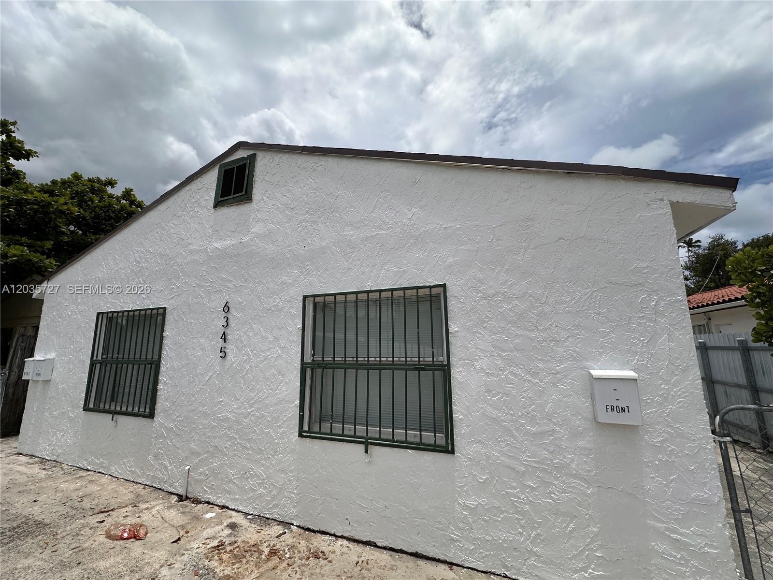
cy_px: 290
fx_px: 313
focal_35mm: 14
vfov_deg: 85.7
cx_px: 386
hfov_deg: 102.1
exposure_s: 1/5291
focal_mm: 2.22
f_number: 2.2
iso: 50
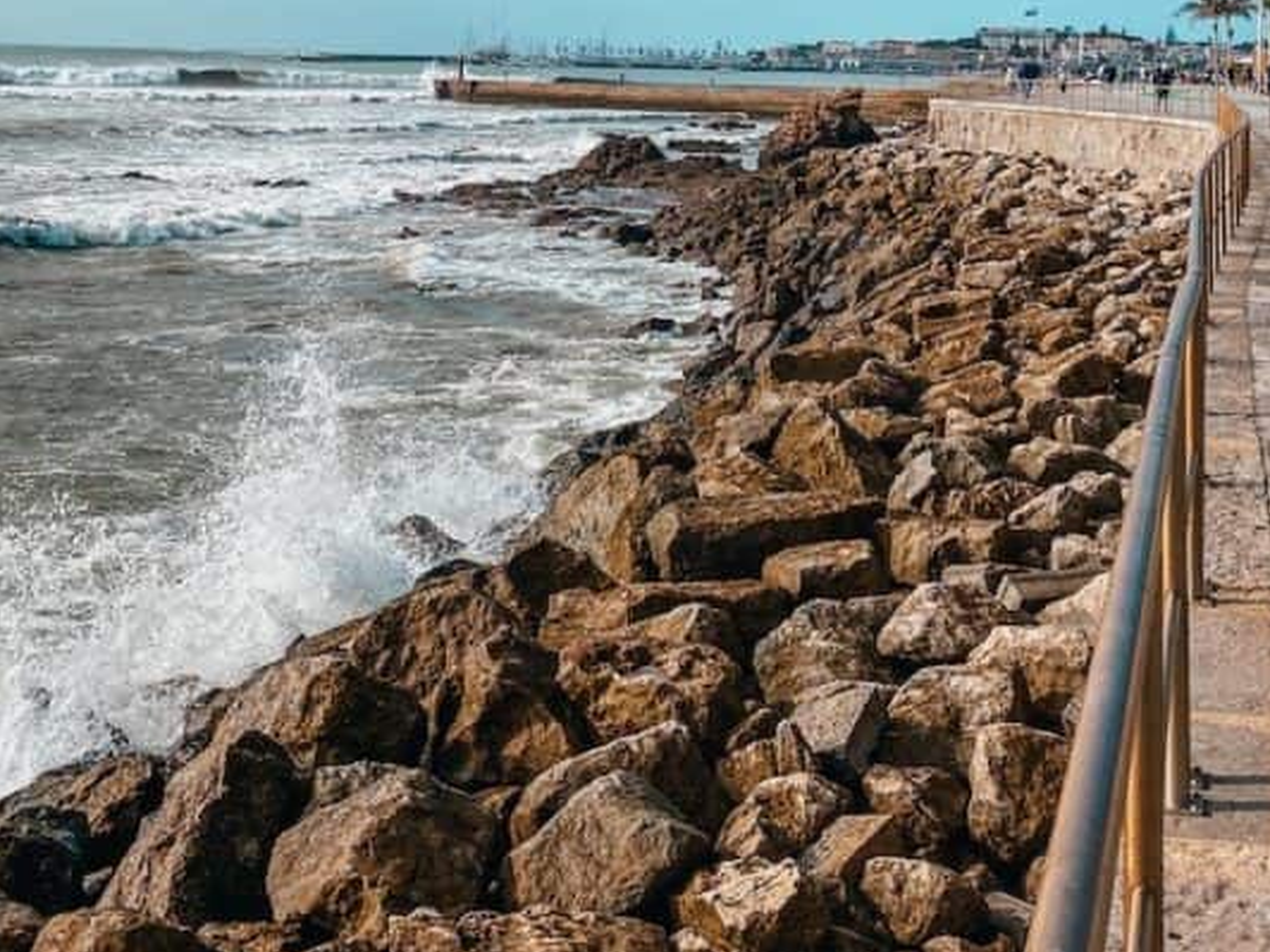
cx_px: 836
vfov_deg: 27.8
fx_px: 1834
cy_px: 55
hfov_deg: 37.8
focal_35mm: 50
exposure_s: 1/4400
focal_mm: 4.25
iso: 32
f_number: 1.8
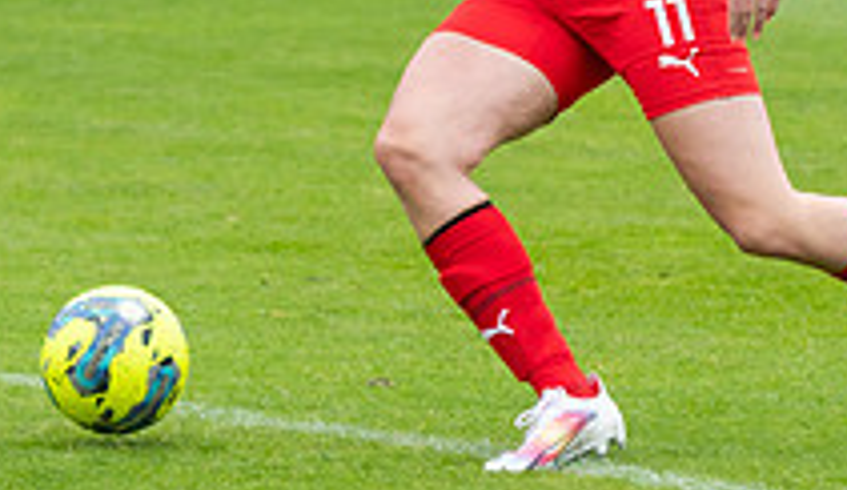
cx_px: 554
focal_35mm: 450
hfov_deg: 4.8
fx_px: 10175
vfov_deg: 2.8
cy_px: 113
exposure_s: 1/1600
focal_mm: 95
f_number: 3.2
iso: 360
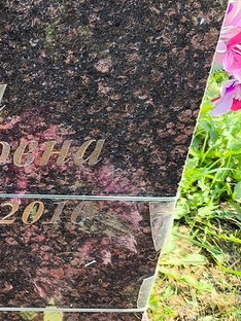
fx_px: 594
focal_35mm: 64
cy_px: 131
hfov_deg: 19.8
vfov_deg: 30.2
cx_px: -124
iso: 50
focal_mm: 4.71
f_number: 1.7
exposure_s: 1/329
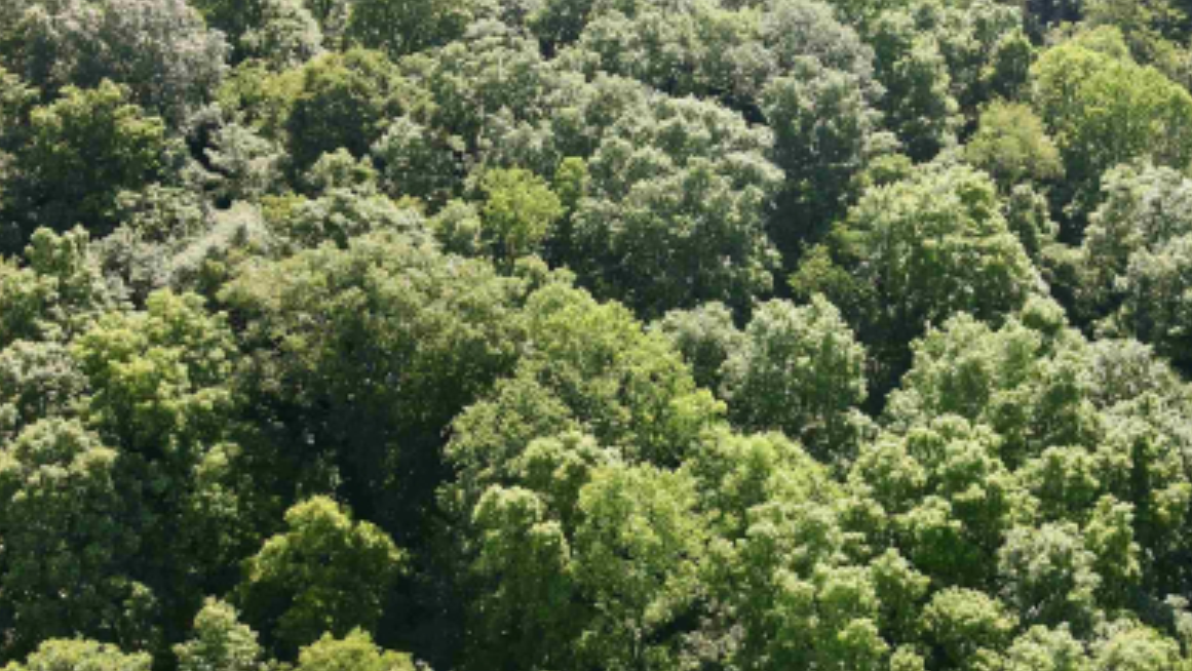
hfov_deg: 44.4
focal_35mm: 45
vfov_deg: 26.1
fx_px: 1423
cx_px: 849
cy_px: 148
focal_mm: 4.5
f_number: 2.8
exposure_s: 1/200
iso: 110
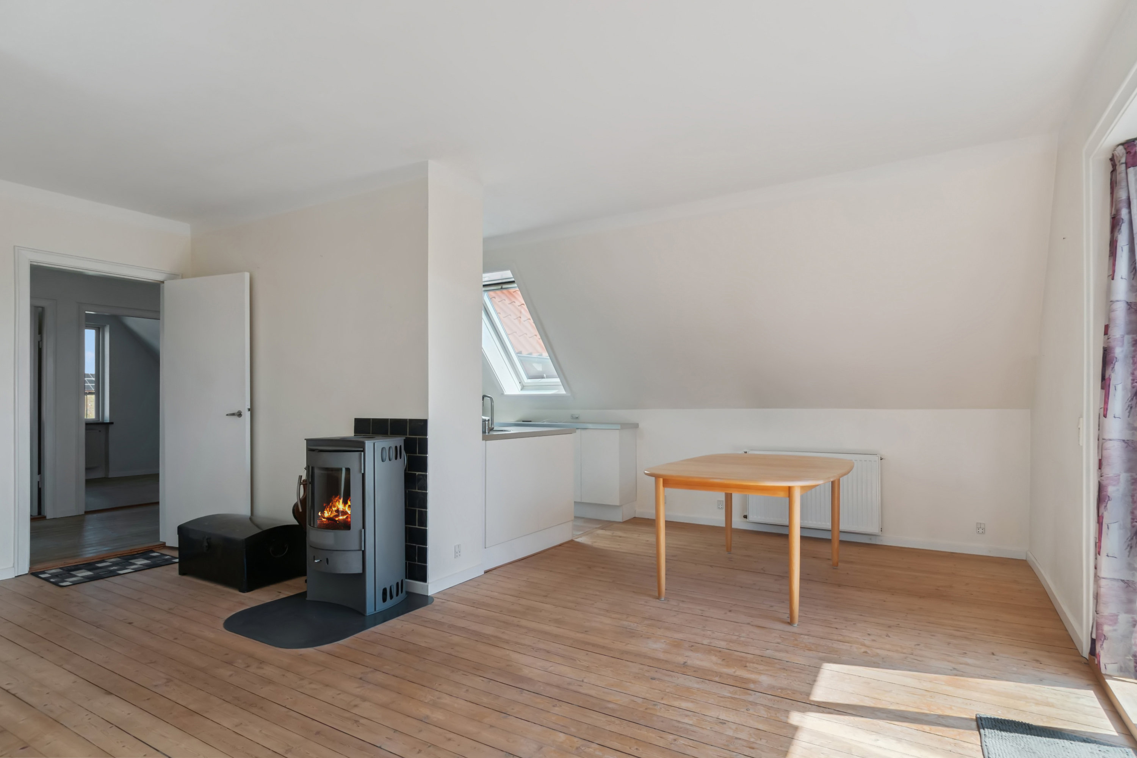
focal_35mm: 18
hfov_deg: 90.0
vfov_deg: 67.4
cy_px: 379
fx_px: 568
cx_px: 568
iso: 200
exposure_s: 1/50
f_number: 10
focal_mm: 12
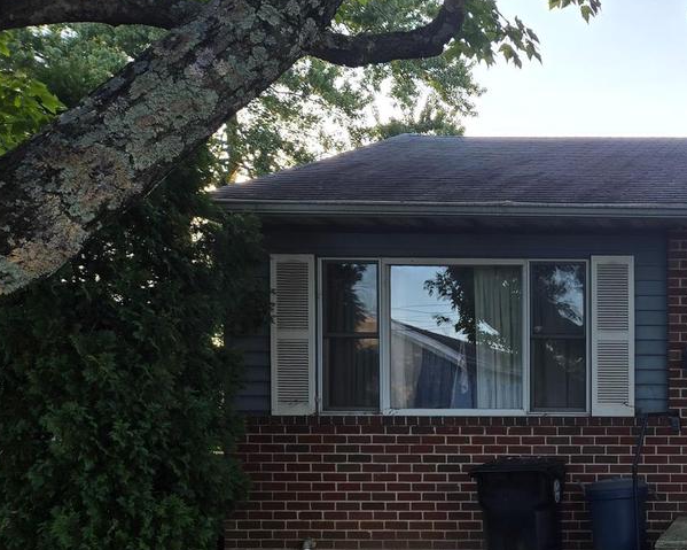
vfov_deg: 27.5
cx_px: 813
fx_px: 1098
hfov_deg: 30.0
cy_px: 441
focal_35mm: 54
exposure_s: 1/267
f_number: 1.8
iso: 25
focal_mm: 5.4
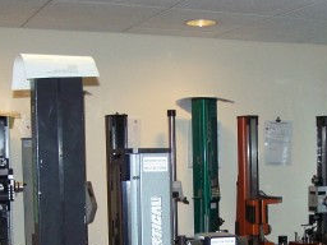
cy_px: 242
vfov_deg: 18.9
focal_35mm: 76
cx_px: 222
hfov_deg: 25.5
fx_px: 718
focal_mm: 6.3
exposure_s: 1/60
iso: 160
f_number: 2.8
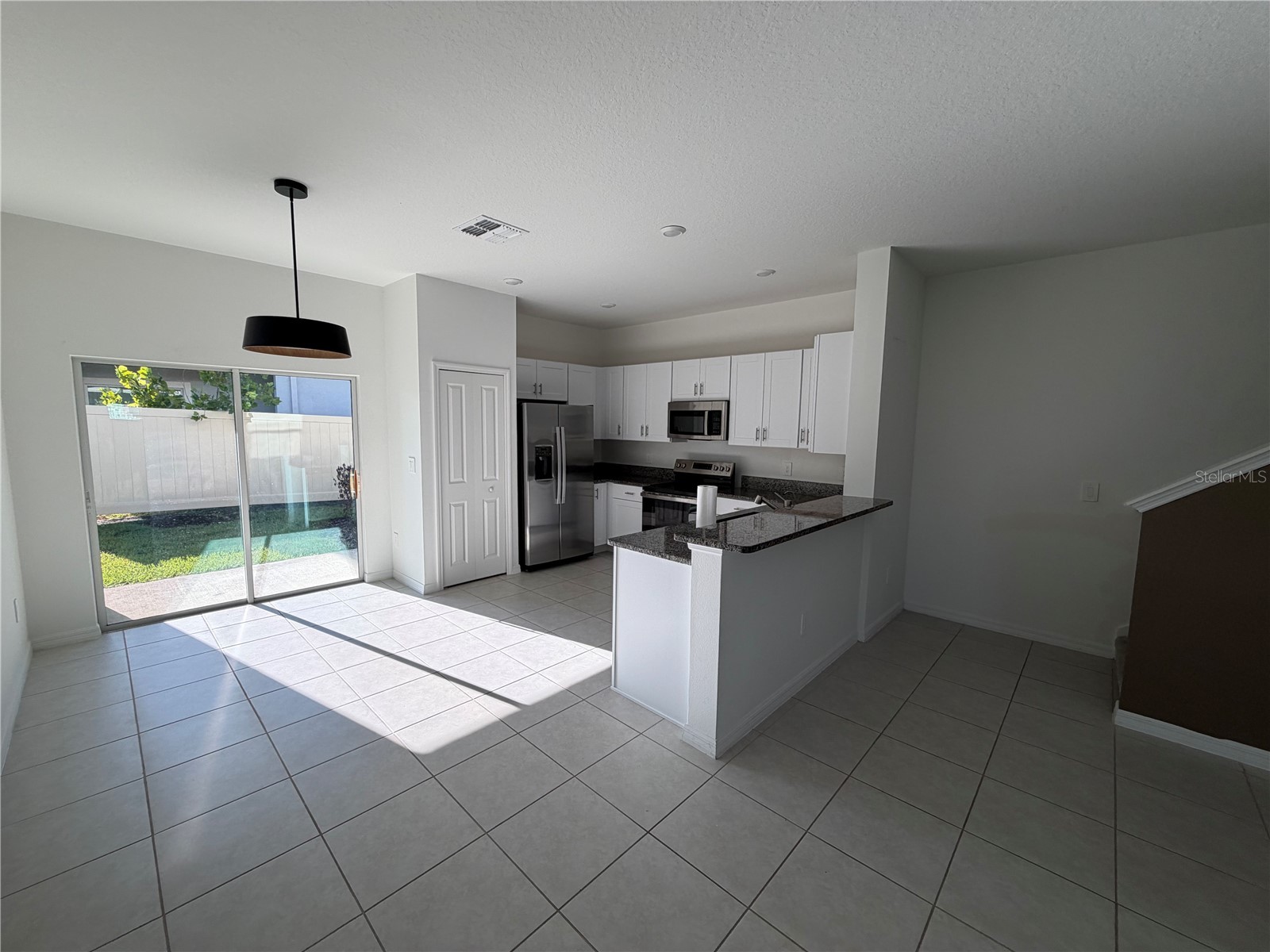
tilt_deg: -7.4
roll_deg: -1.3
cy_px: 476
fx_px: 514
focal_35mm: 14
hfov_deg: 102.1
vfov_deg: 85.7
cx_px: 635
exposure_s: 1/200
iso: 40
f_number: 2.2
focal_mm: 2.22
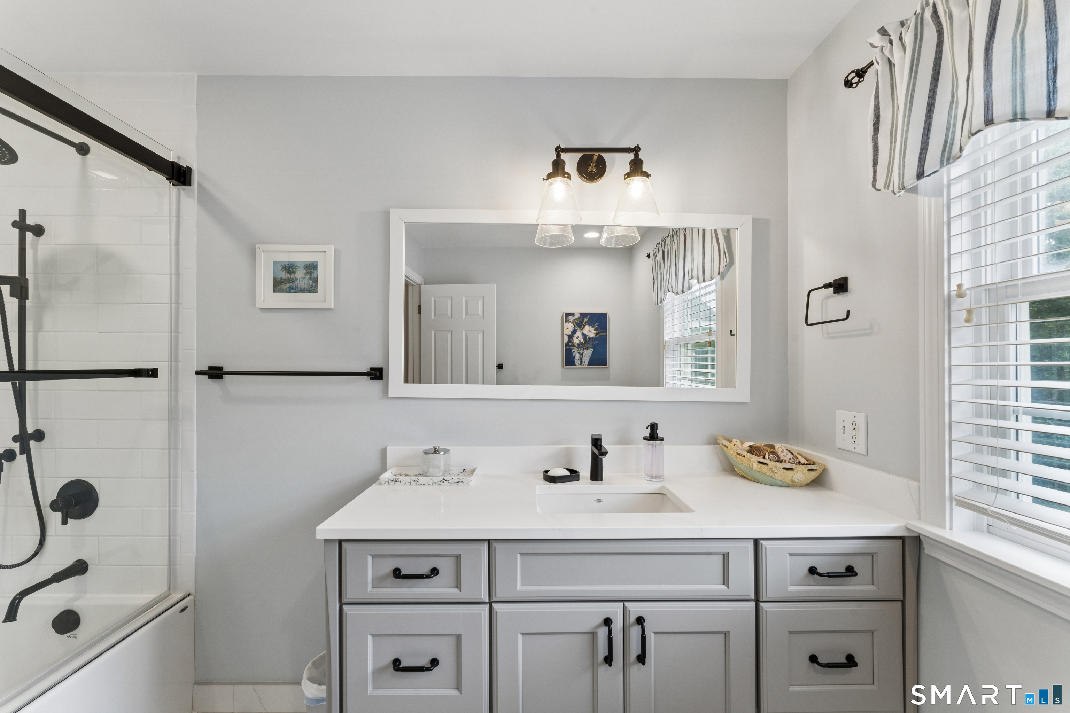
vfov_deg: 81.2
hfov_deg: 104.3
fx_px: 416
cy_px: 356
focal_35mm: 14
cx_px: 535
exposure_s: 1/15
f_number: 13
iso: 400
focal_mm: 14
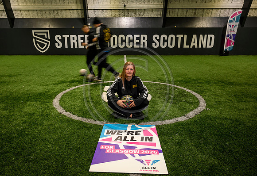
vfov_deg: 49.0
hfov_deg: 67.1
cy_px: 84
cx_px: 118
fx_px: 193
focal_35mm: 27
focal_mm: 24
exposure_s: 1/25
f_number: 5.6
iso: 500
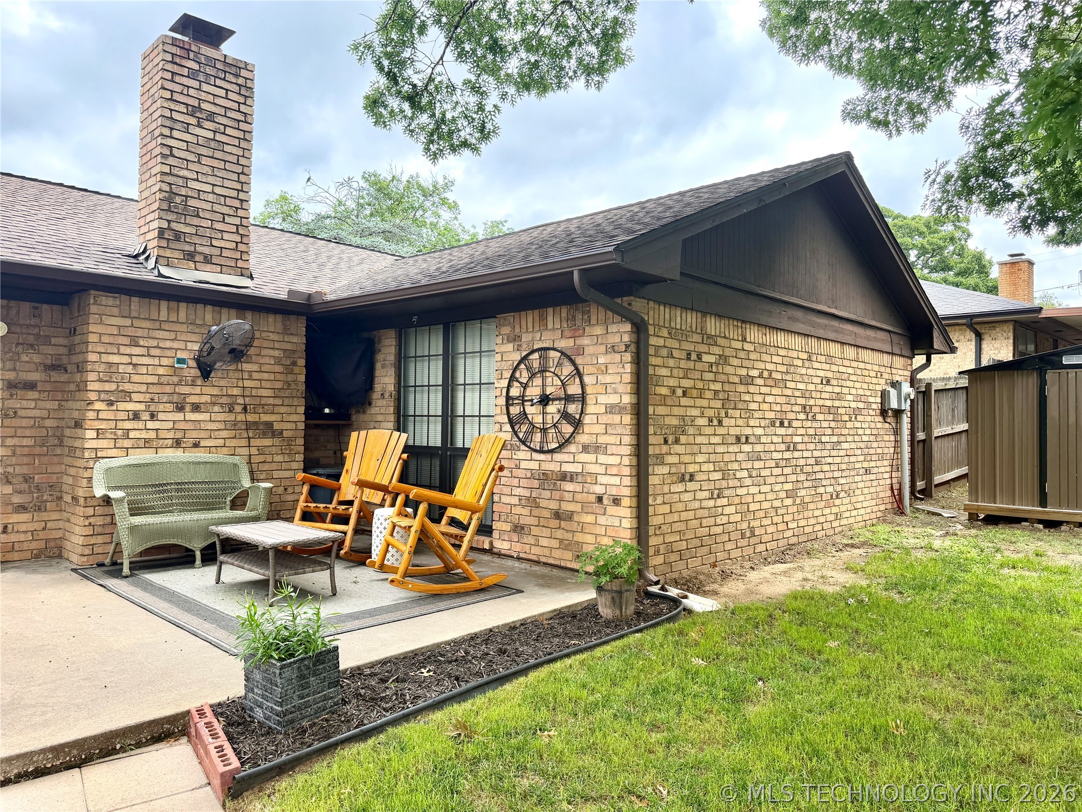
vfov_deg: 56.8
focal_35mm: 24
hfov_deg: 71.6
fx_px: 750
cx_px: 541
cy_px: 406
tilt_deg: +0.9
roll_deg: -0.5
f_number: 1.78
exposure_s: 1/1361
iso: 100
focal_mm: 6.76
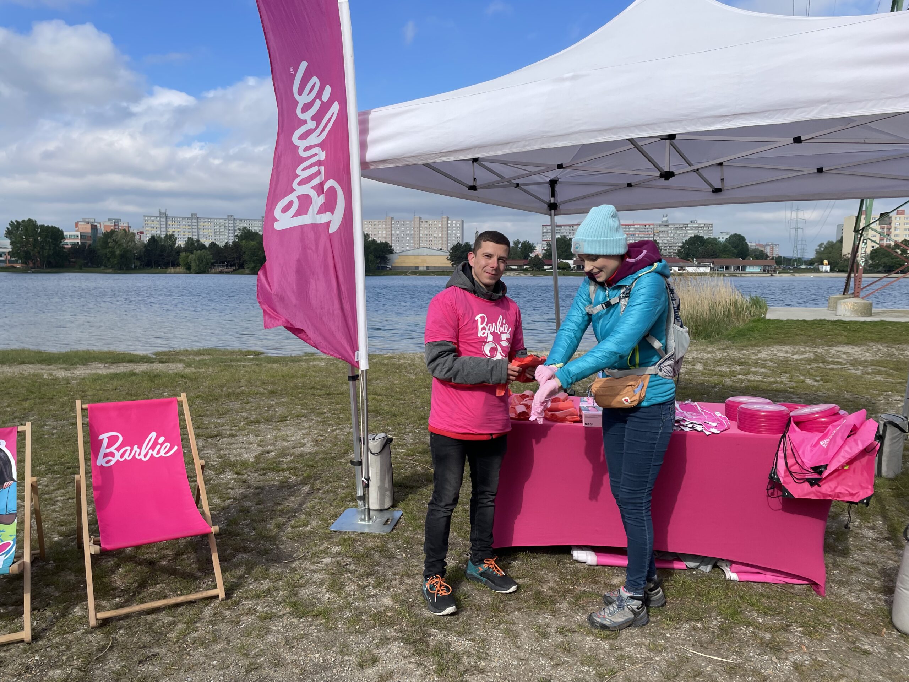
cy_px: 341
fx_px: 683
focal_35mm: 26
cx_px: 454
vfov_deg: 53.1
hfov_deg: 67.3
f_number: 1.6
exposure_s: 1/2817
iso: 32
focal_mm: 4.2
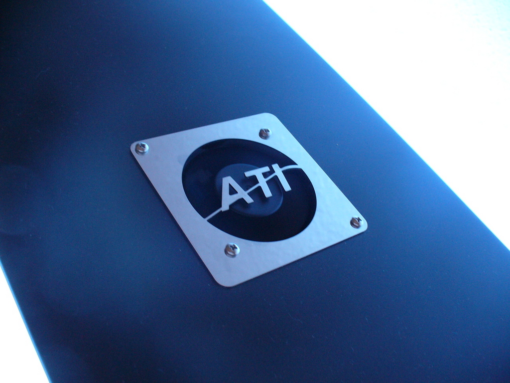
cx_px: 255
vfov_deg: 38.7
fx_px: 545
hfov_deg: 50.1
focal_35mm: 37
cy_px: 192
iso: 200
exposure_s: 1/15
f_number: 2.8
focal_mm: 6.1
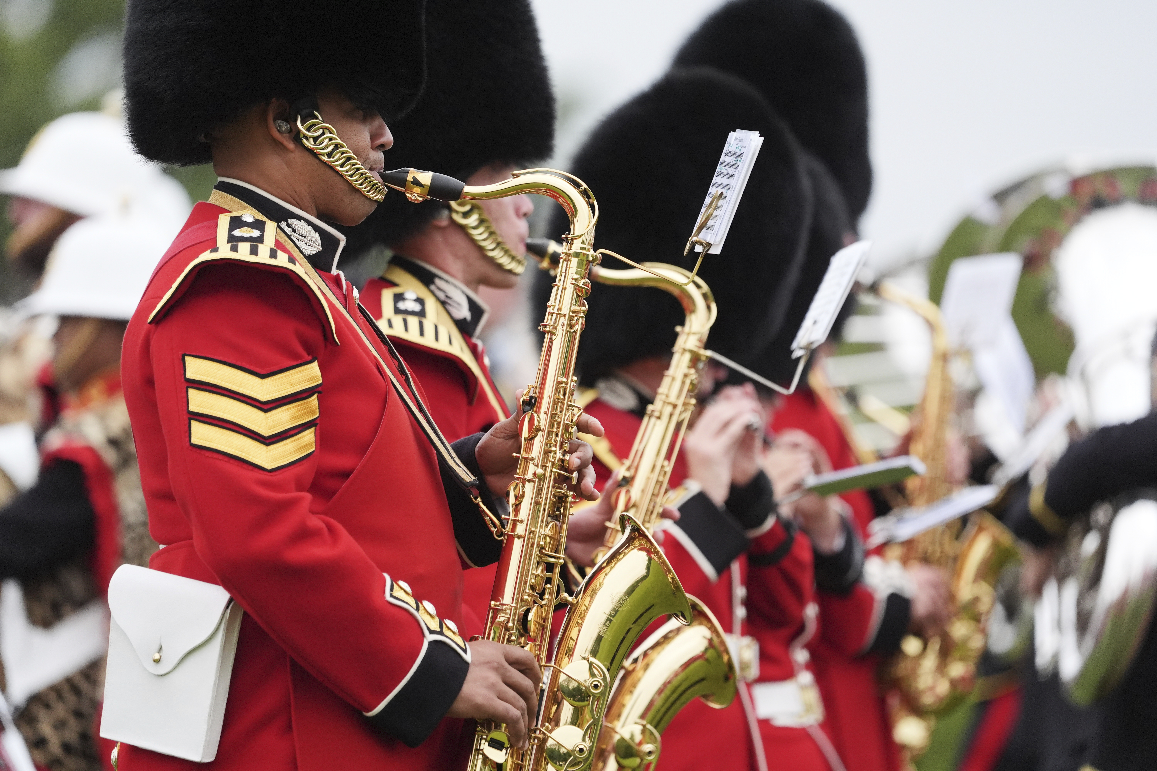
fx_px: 19282
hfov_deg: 3.4
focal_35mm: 600
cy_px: 386
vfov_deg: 2.3
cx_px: 578
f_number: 6.3
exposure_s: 1/800
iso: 2000
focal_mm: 600
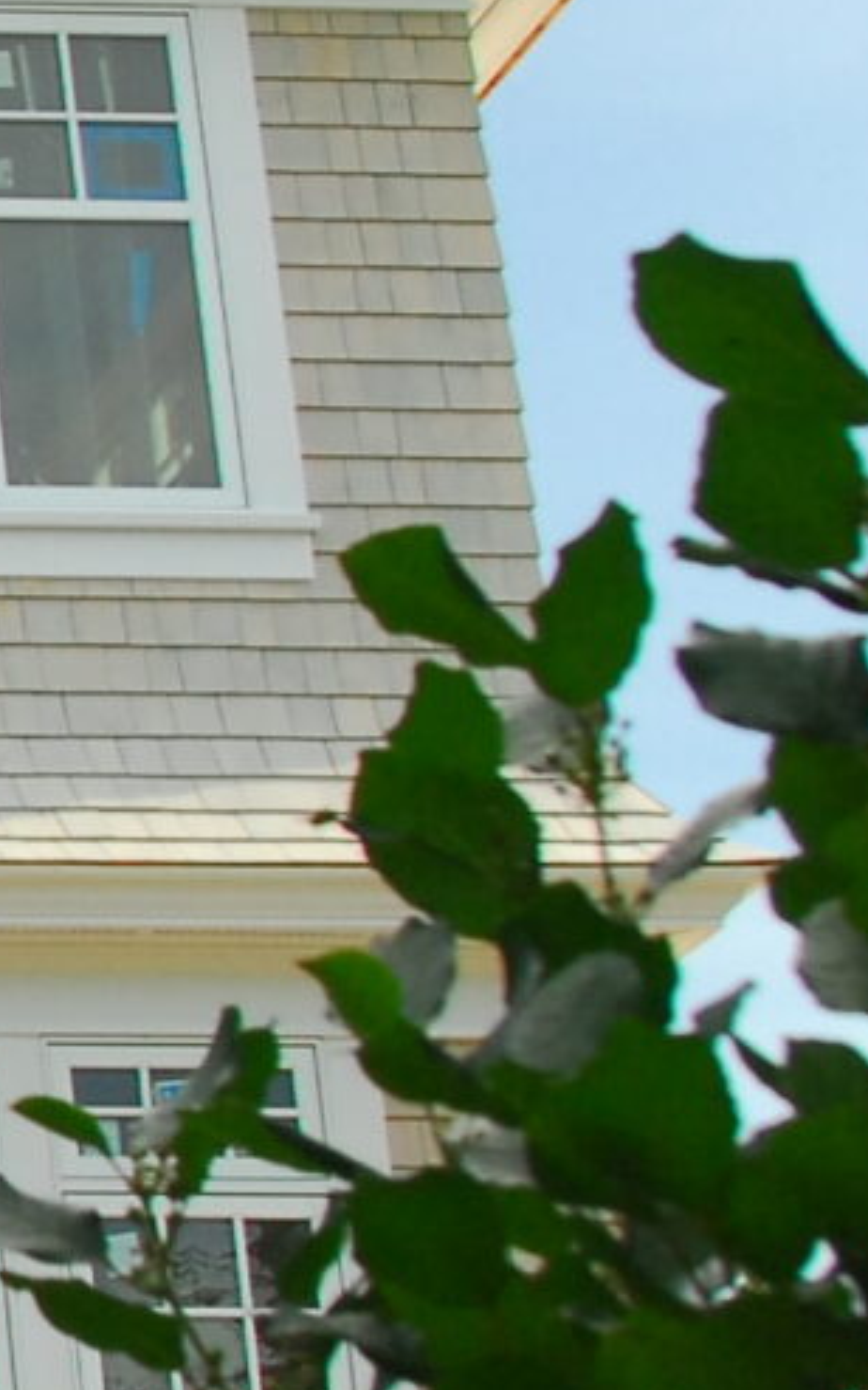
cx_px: -1976
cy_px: 575
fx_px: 6020
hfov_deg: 7.1
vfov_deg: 13.2
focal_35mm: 159
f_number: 7.1
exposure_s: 1/180
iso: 400
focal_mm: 20
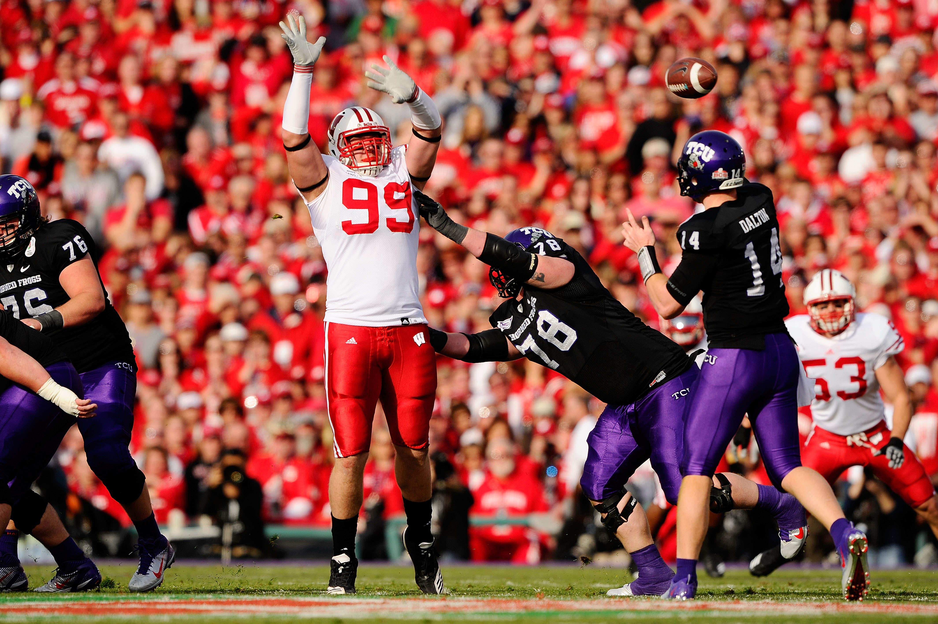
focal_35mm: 600
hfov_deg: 3.4
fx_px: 15623
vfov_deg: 2.3
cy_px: 312
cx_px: 469
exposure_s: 1/1250
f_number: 5
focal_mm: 600
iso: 250
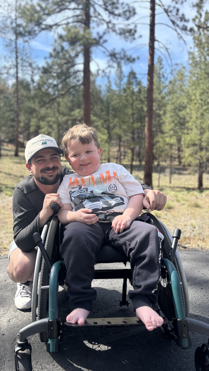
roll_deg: +0.0
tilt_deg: -0.9
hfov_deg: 39.7
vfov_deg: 66.1
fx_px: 286
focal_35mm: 29
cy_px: 187
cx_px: 68
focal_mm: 5.96
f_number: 1.6
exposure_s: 1/707
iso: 50
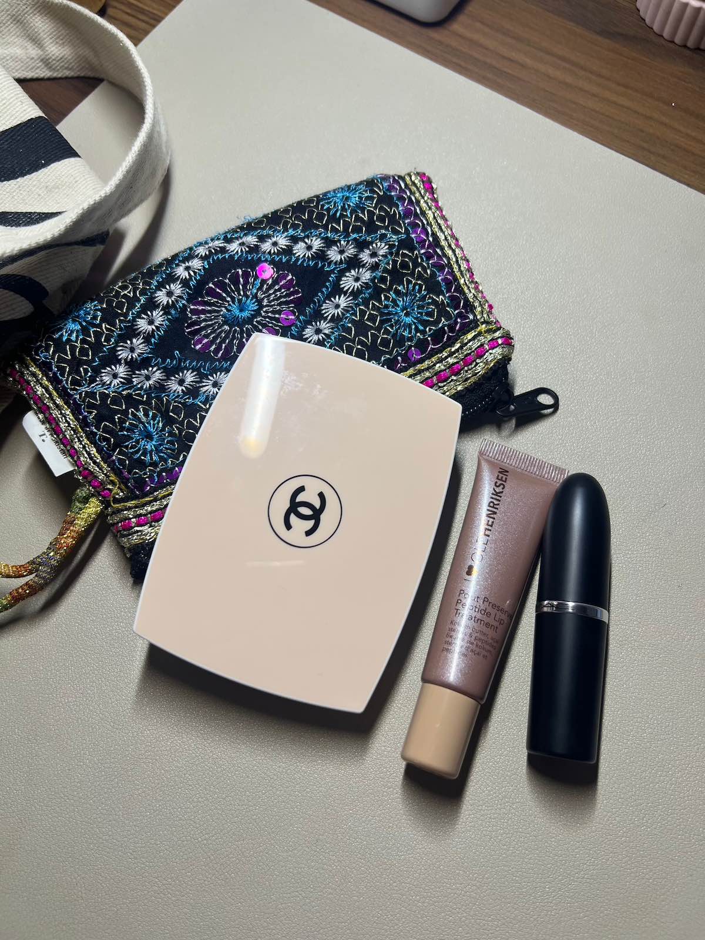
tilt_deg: -69.3
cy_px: 470
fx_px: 706
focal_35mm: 26
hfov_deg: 53.1
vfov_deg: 67.3
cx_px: 352
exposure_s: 1/121
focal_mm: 5.7
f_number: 1.5
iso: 80
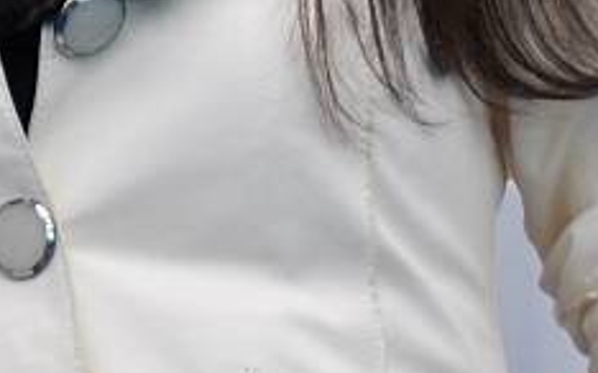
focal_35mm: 863
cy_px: -61
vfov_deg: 1.5
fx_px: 14058
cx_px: -52
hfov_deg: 2.4
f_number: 6
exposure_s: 1/100
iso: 320
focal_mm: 110
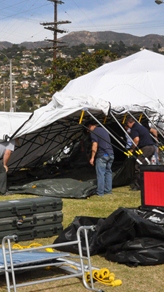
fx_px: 550
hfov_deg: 16.2
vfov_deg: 29.8
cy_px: 140
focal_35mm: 71
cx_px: -44
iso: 2000
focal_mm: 22
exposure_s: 1/640
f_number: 25
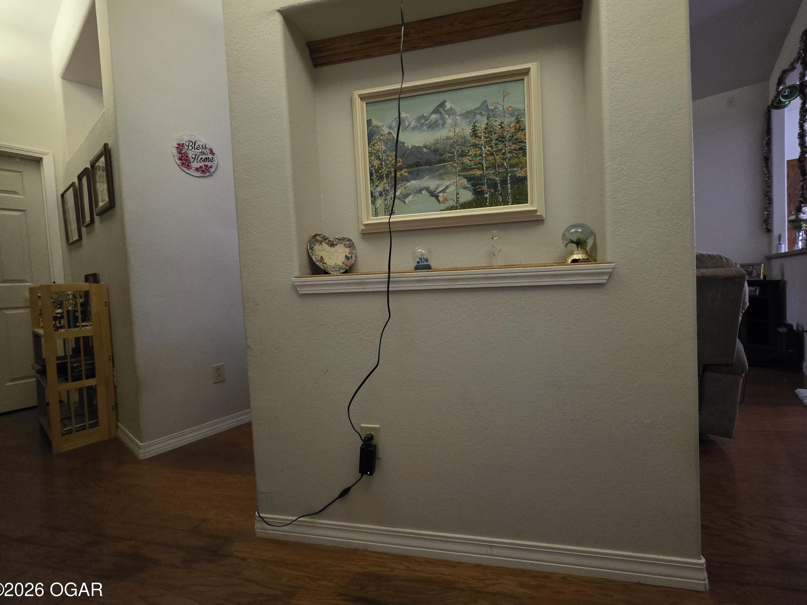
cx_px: 423
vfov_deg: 85.6
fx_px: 326
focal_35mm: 14
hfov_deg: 102.0
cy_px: 294
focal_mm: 2.2
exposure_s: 1/40
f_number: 1.9
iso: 1000
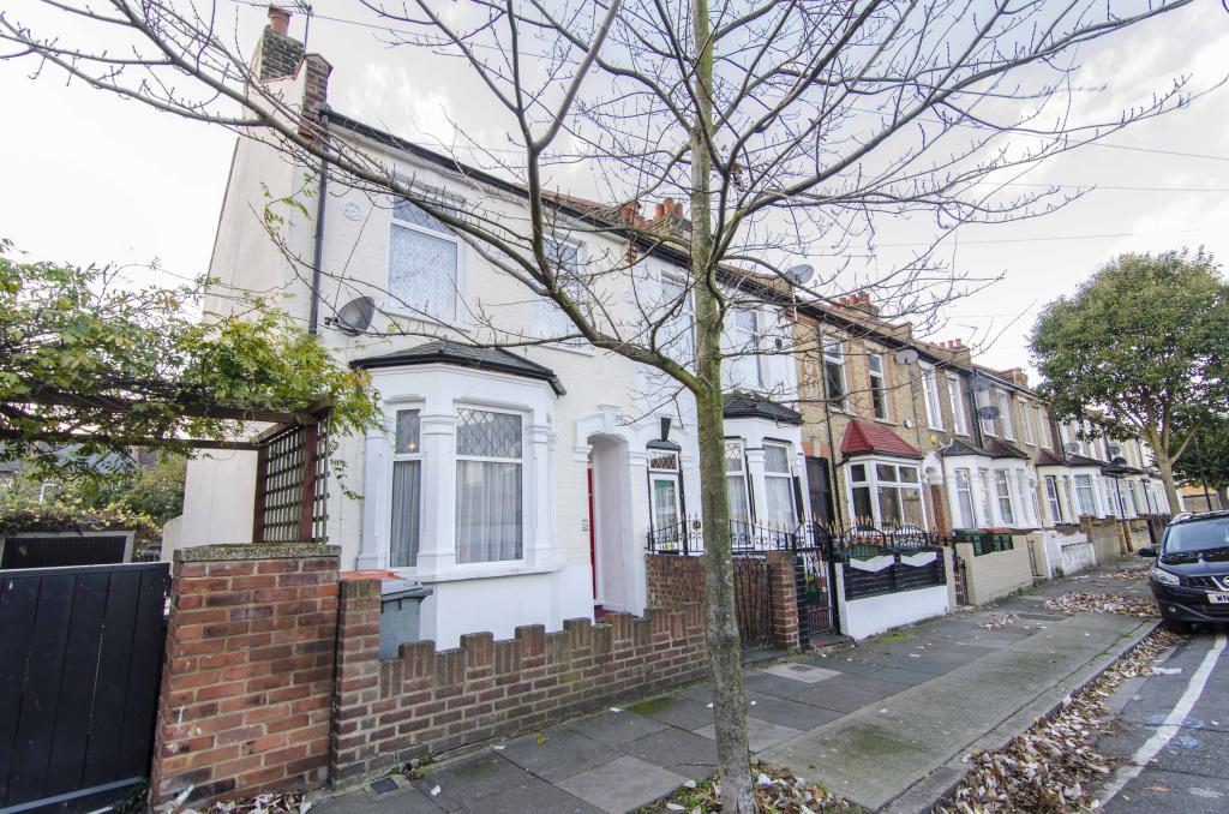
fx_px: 562
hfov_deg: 95.1
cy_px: 407
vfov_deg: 71.8
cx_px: 614
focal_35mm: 16
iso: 100
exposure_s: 1/20
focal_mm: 11
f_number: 5.6
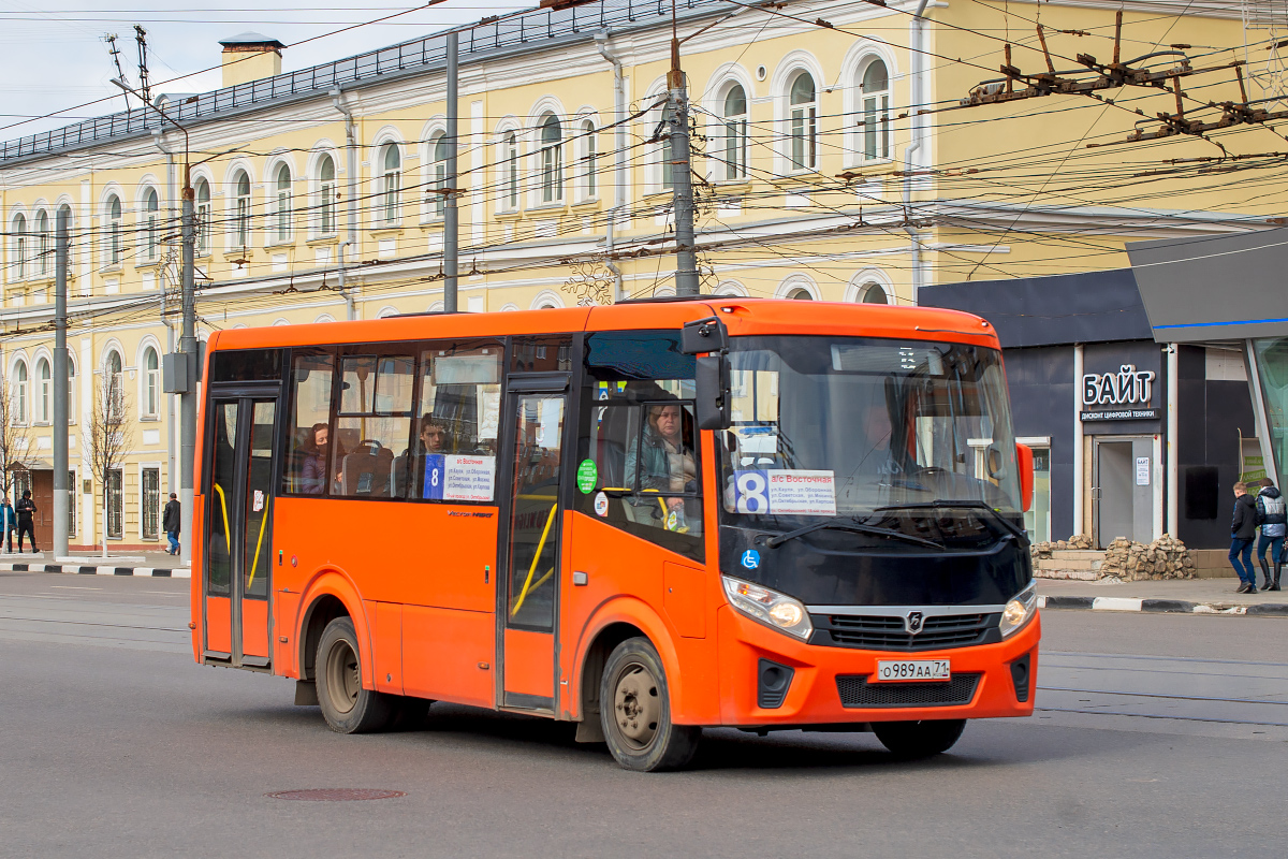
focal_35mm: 50
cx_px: 644
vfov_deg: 27.0
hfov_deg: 39.6
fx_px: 1789
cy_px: 430
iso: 160
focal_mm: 50
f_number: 6.3
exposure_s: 1/640
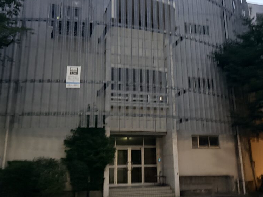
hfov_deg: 45.7
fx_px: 312
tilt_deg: +20.6
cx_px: 144
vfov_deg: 34.9
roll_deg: -0.2
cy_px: 70
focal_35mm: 41
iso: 1000
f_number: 1.78
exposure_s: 1/25
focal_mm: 6.76
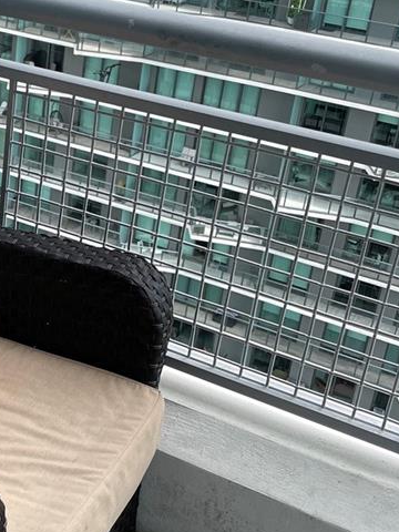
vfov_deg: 29.8
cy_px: 255
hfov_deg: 21.3
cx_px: -50
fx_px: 999
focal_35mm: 65
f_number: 1.6
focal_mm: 4.2
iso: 32
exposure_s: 1/1114
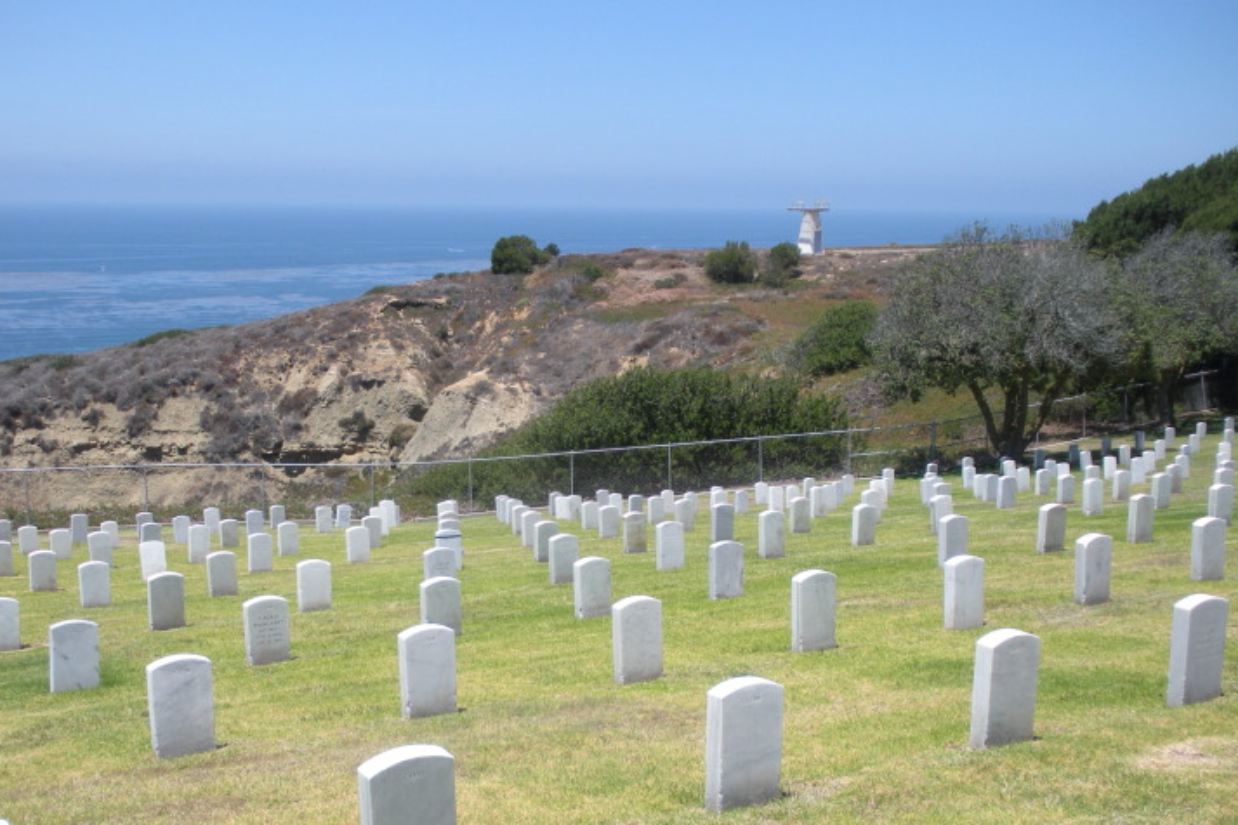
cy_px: 516
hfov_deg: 46.4
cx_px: 606
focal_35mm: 42
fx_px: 1444
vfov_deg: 31.7
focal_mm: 6.3
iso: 64
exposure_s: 1/583
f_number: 3.5
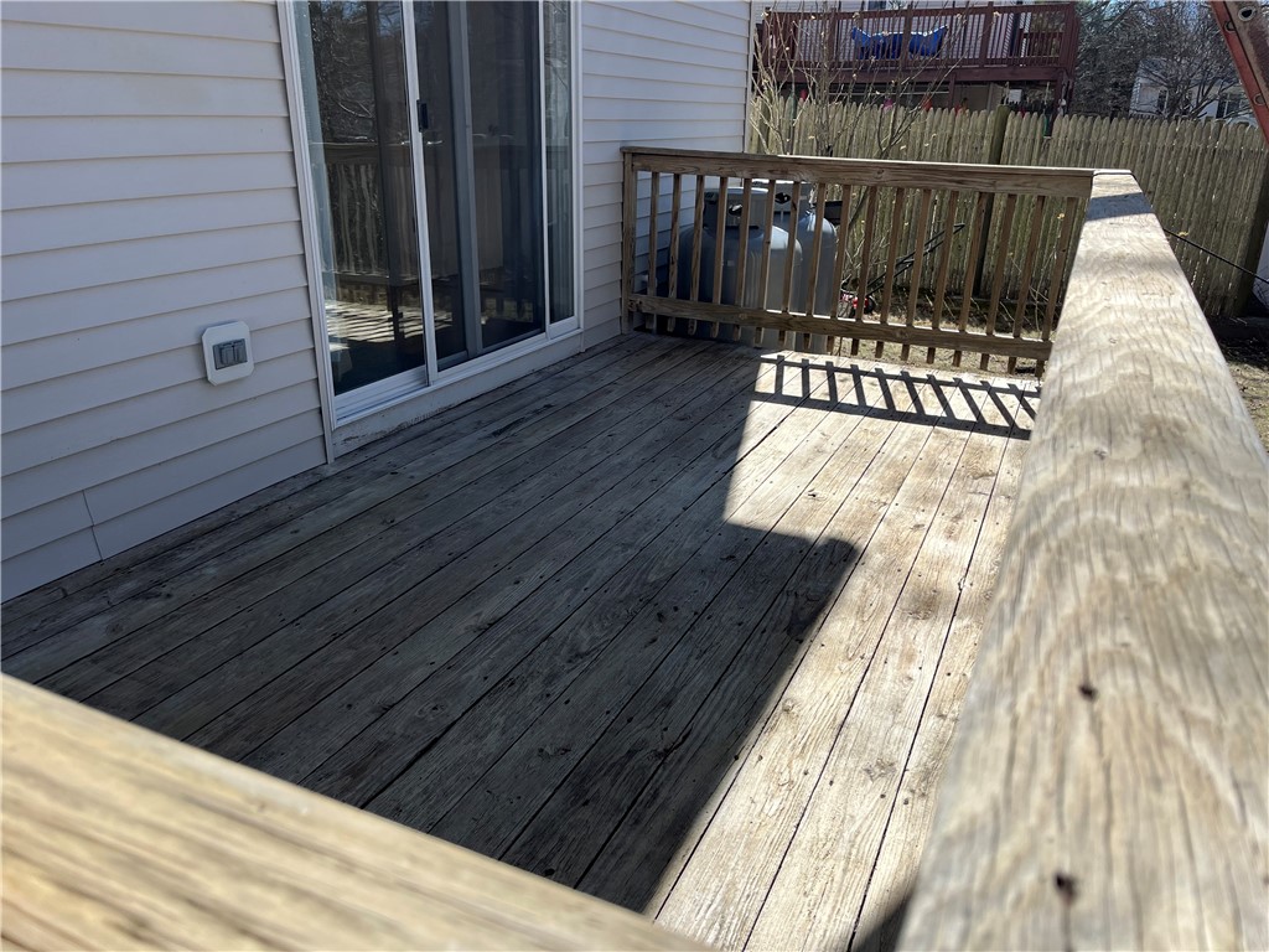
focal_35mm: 26
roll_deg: -0.4
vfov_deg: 53.1
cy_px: 476
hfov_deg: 67.3
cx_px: 634
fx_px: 953
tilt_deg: -21.5
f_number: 1.6
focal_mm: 5.1
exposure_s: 1/3215
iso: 50
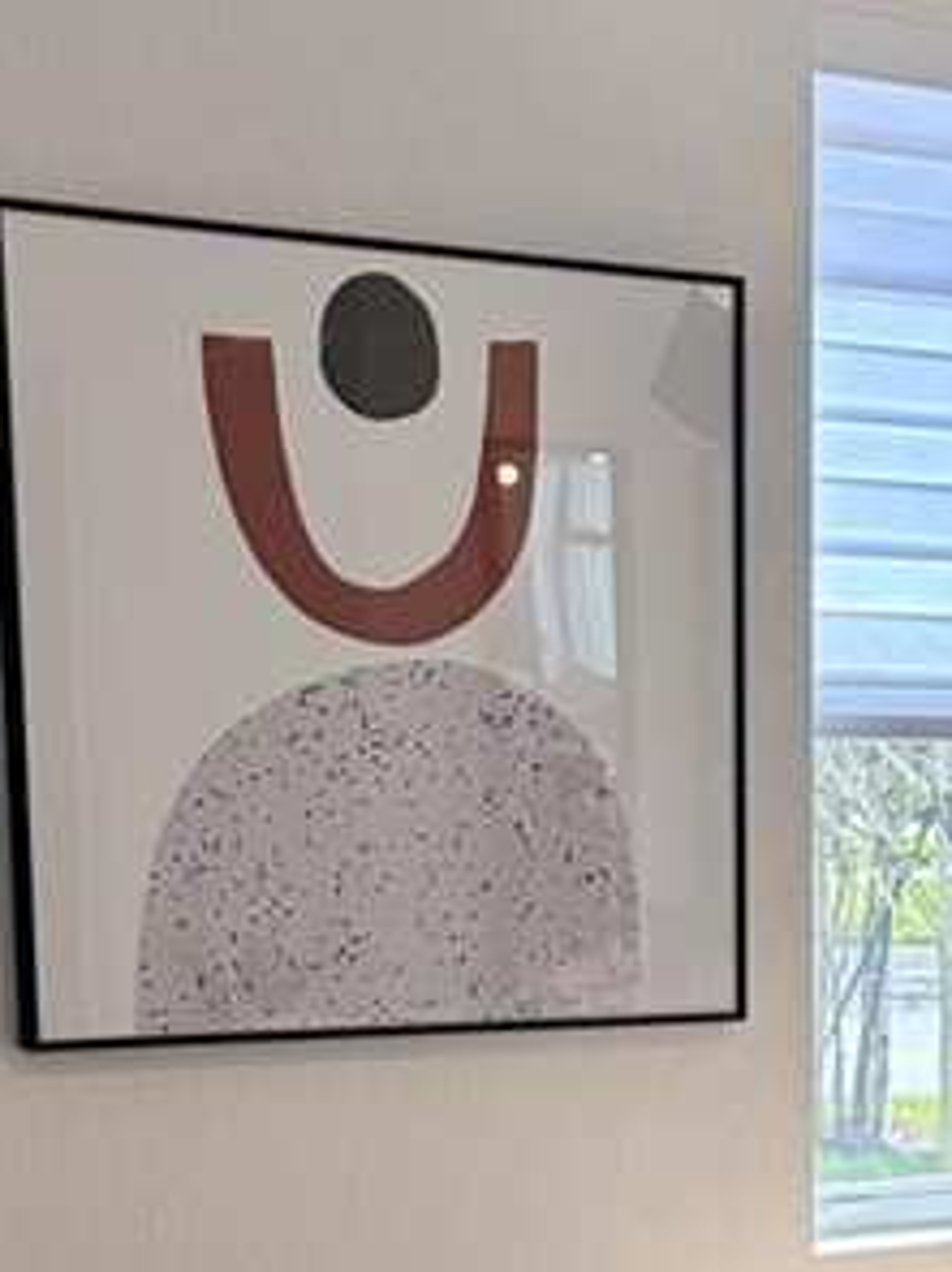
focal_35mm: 94
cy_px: 1401
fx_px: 3449
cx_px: 1374
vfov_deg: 19.9
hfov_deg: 14.7
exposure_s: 1/120
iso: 40
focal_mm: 5.96
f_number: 1.6
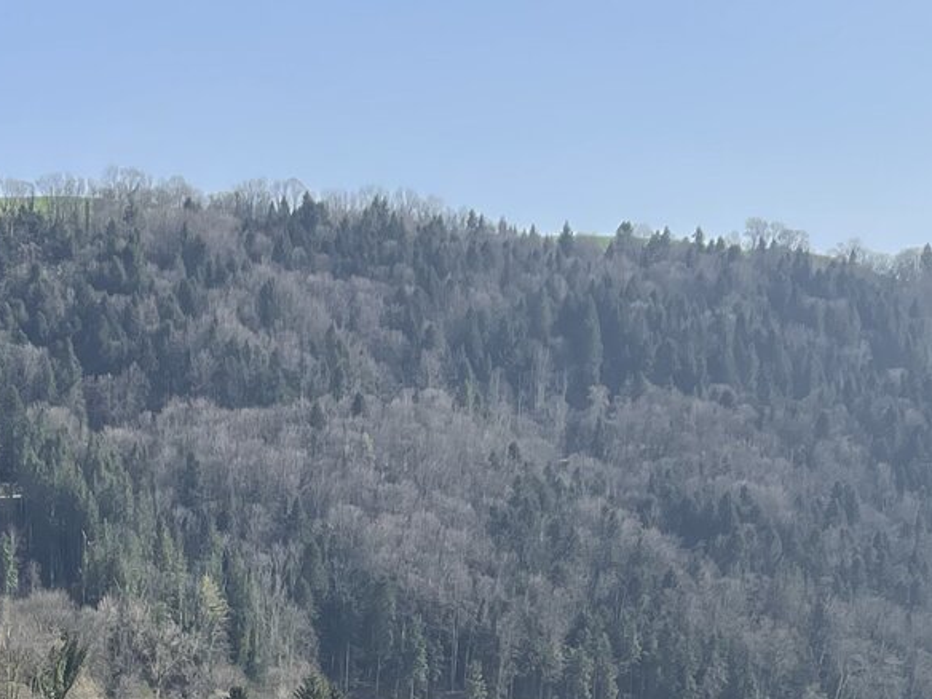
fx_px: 2396
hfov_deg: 22.0
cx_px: 503
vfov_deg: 15.4
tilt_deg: -10.0
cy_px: 1044
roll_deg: -1.6
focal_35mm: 89
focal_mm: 5.1
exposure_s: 1/1976
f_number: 1.6
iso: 32
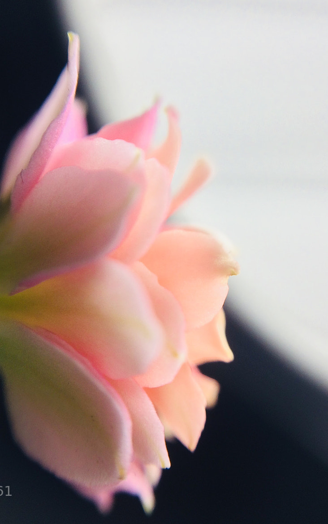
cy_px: 258
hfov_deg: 30.5
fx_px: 601
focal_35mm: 42
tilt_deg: -6.0
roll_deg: -12.6
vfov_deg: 47.2
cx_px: 136
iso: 32
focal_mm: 4.15
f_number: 2.2
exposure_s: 1/145
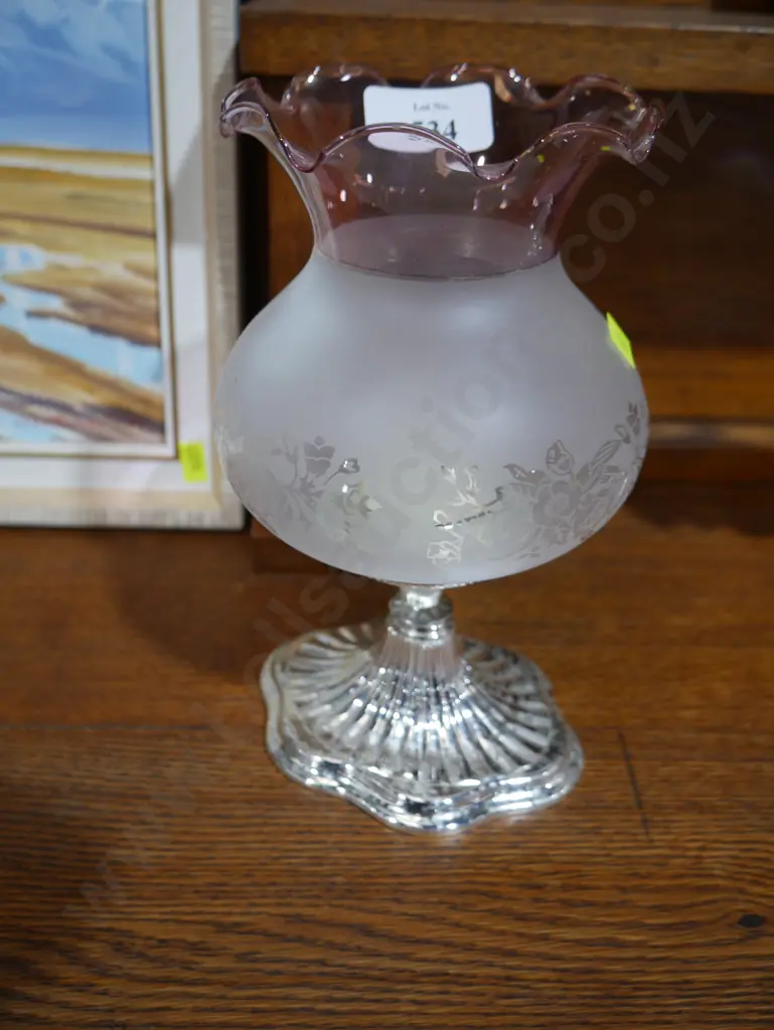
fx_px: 953
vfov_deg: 56.8
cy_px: 515
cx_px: 387
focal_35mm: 32
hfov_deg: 44.2
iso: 320
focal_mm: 16
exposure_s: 1/60
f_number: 3.6
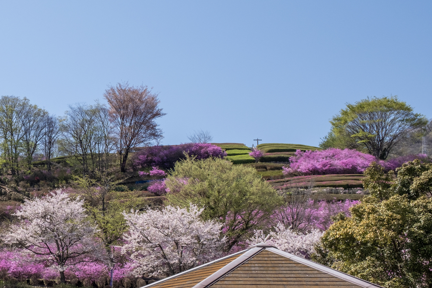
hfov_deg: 25.7
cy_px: 202
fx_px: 900
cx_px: 8
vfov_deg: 18.1
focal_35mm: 75
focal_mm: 24.5
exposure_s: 1/850
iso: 125
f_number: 6.4
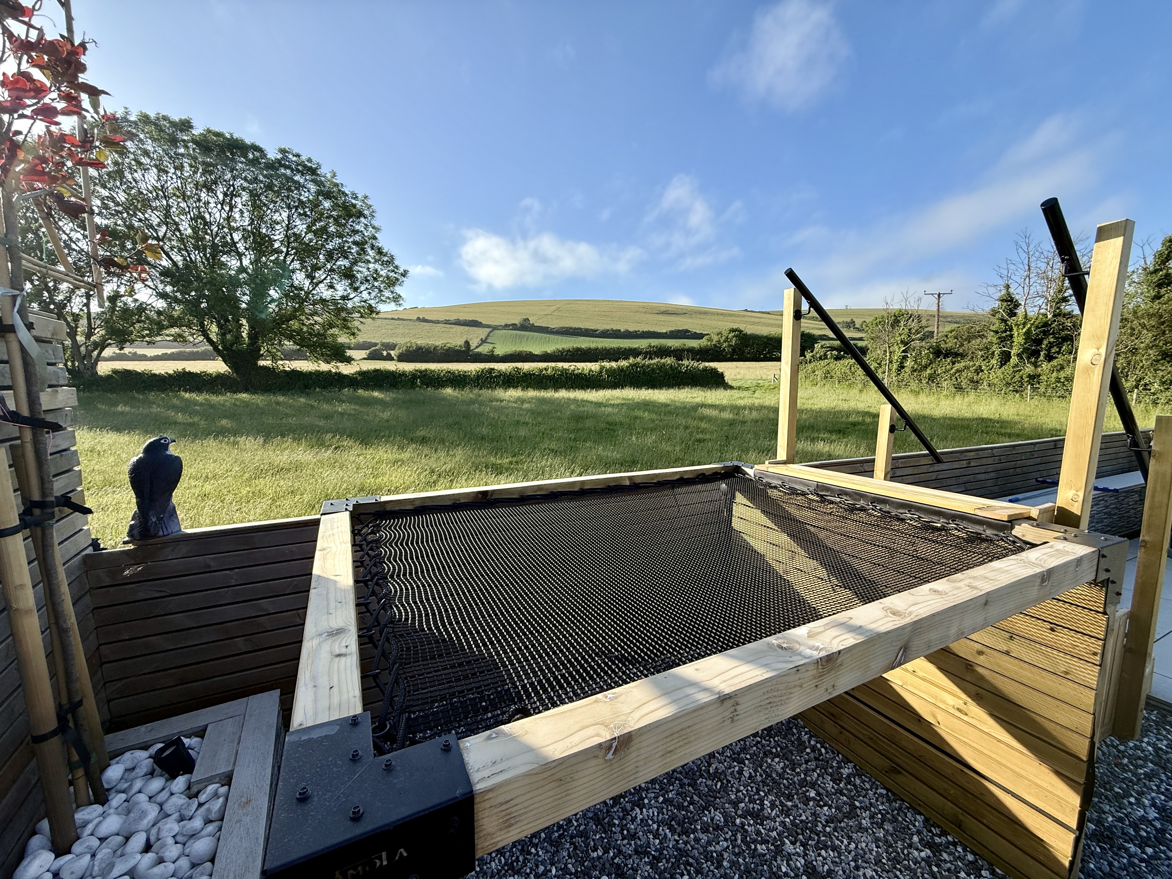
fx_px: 474
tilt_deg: -6.8
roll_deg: +0.4
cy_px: 440
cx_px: 586
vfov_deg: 85.7
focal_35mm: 14
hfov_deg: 102.1
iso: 64
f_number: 2.2
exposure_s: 1/1235
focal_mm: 2.22
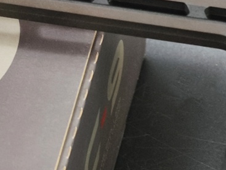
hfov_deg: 7.1
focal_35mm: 278
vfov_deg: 5.4
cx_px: 30
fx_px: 1817
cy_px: 59
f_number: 2.67
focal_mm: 22.48
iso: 851
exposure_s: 1/12
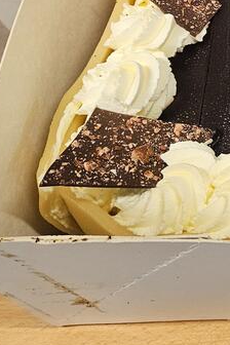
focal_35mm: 82
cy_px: 28
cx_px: 527
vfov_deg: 24.0
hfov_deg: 13.1
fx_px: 786
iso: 200
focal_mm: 5.4
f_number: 1.8
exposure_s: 1/100
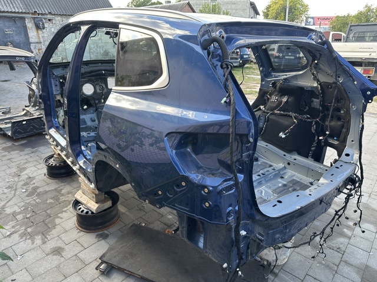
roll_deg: -0.7
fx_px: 261
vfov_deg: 56.8
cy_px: 141
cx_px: 188
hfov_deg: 71.6
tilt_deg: -21.0
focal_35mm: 24
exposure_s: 1/181
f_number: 1.78
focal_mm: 6.86
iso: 80
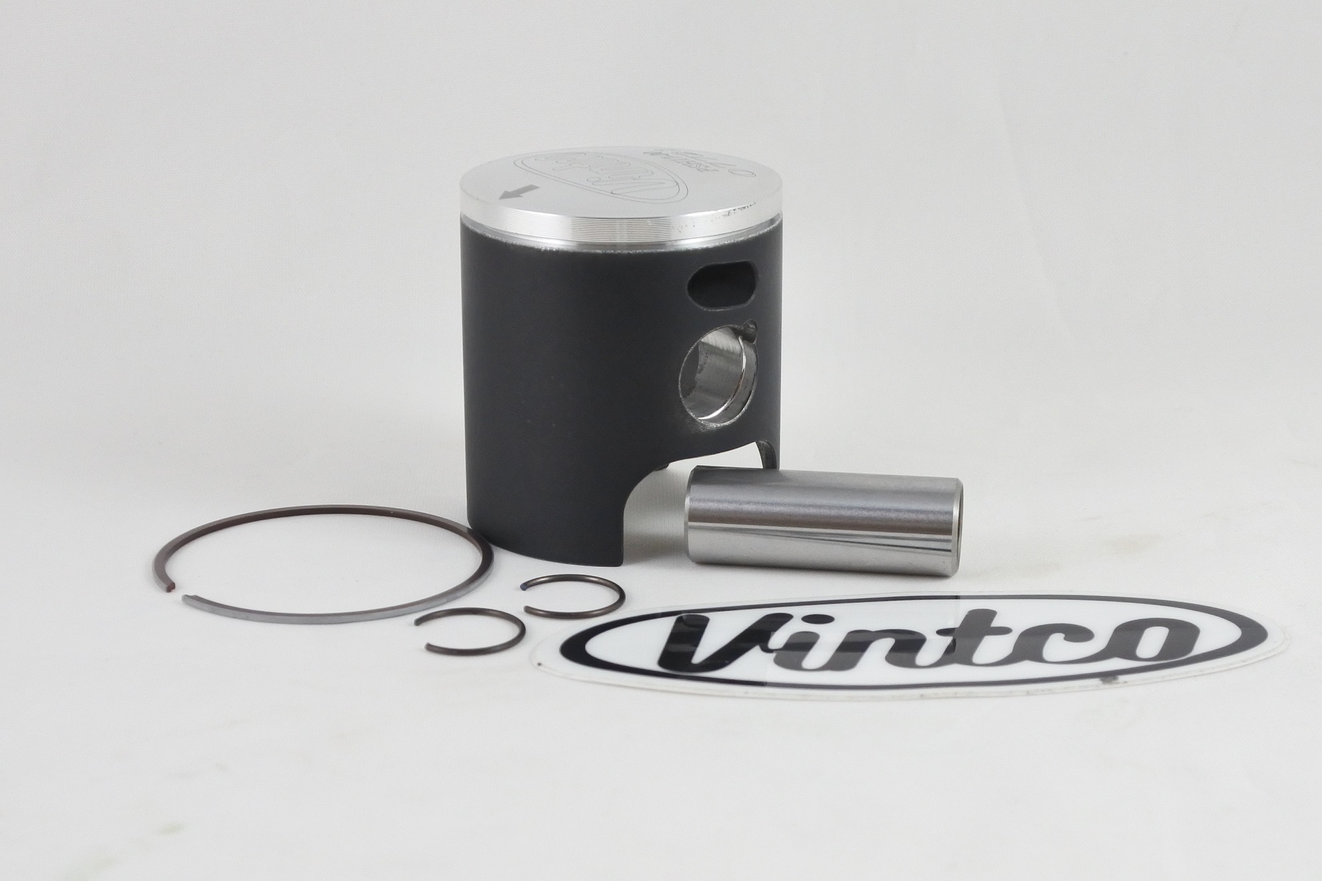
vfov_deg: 28.6
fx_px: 1726
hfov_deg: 41.9
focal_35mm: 47
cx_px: 661
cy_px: 440
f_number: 4.5
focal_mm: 17.6
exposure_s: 1/125
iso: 500
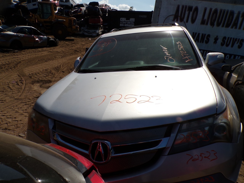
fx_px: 169
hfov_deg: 71.6
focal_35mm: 24
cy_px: 92
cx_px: 122
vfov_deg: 56.8
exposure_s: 1/1000
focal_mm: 4.3
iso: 100
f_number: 5.8
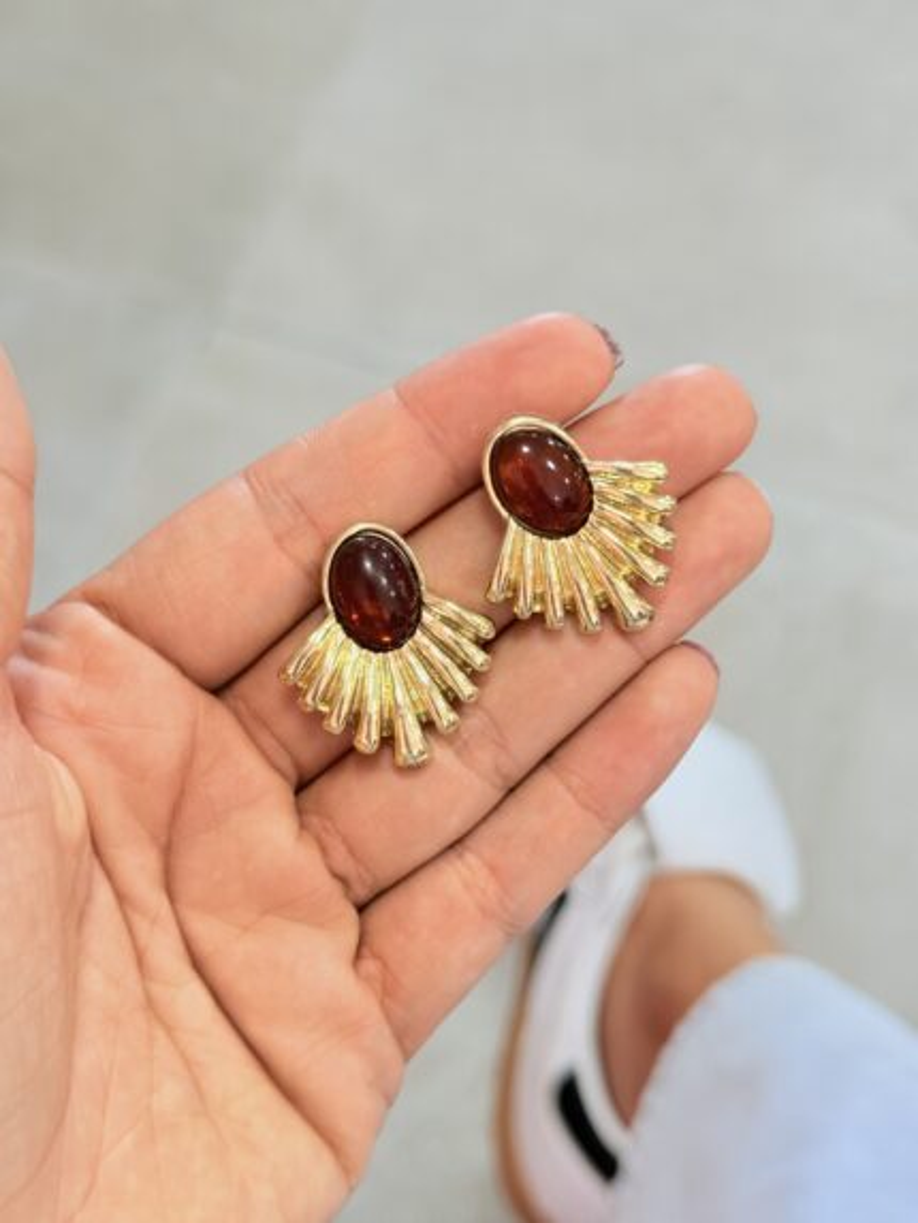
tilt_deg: -60.8
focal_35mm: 48
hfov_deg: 30.3
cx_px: 459
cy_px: 612
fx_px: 1697
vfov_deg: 39.6
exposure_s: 1/60
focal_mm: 6.76
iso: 160
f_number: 1.78
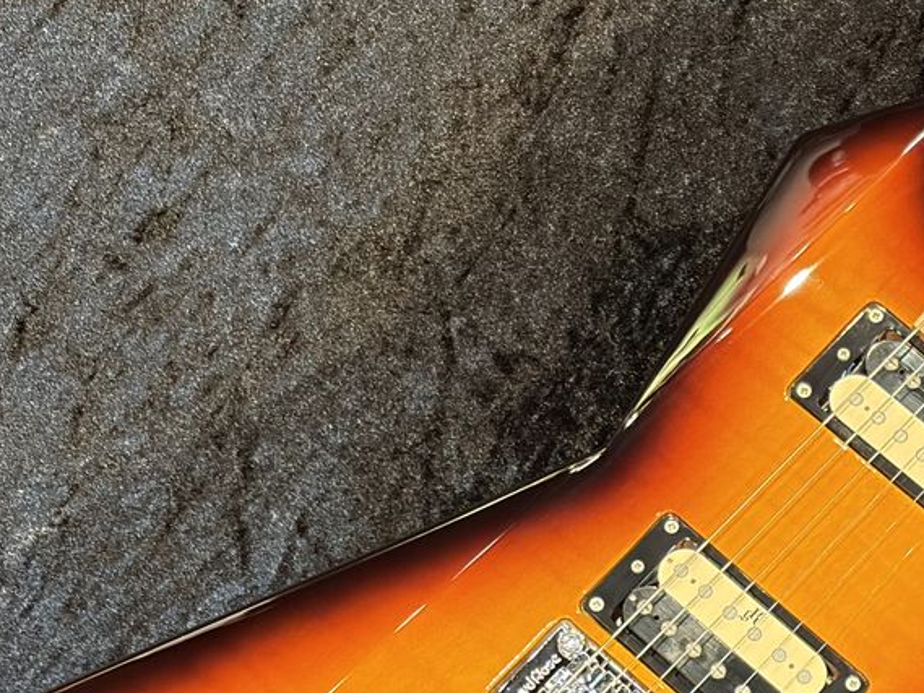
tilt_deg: -69.8
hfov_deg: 16.7
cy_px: 600
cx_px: 679
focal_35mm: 117
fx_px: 3124
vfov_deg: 12.6
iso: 200
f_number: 1.6
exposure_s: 1/40
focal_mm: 5.96
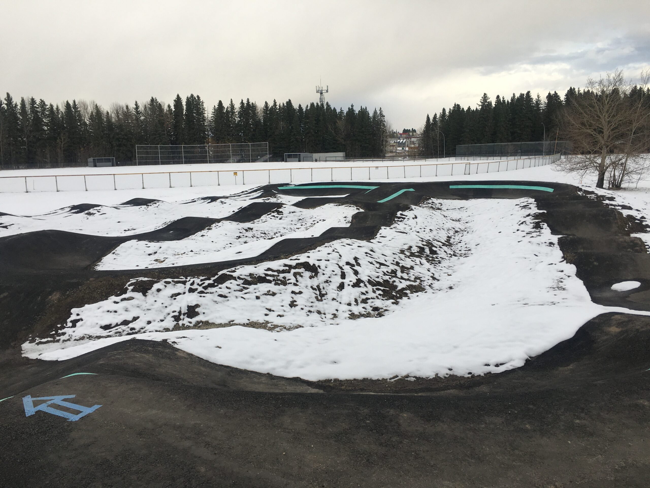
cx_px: 325
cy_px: 244
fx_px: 545
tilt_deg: -9.6
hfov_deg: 61.7
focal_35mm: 29
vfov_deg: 48.2
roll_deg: +0.9
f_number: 2.2
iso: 25
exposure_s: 1/561
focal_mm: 4.15
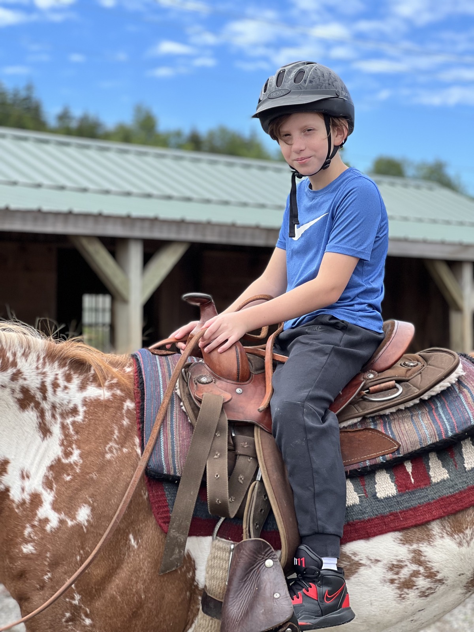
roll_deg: -0.6
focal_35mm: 77
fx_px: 1406
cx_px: 237
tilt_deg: +1.2
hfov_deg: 19.1
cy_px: 316
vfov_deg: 25.3
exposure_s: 1/313
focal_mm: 9
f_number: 2.8
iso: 32
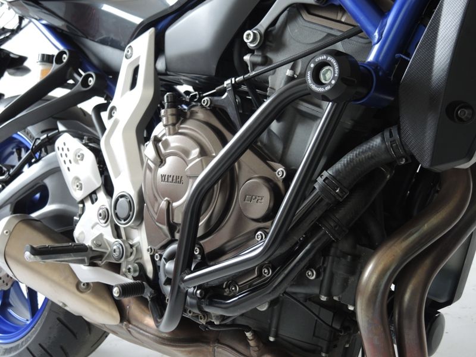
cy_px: 178
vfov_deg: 34.3
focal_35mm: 42
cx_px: 238
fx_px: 578
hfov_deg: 44.8
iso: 140
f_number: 2.5
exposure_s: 1/50
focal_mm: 9
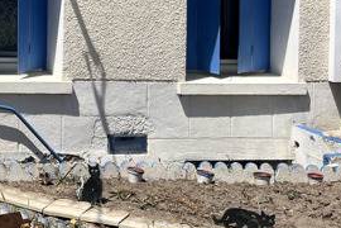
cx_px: -147
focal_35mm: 80
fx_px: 758
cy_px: -51
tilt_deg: -0.8
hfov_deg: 21.8
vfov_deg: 16.3
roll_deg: -1.4
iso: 50
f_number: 1.6
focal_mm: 5.1
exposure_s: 1/4484
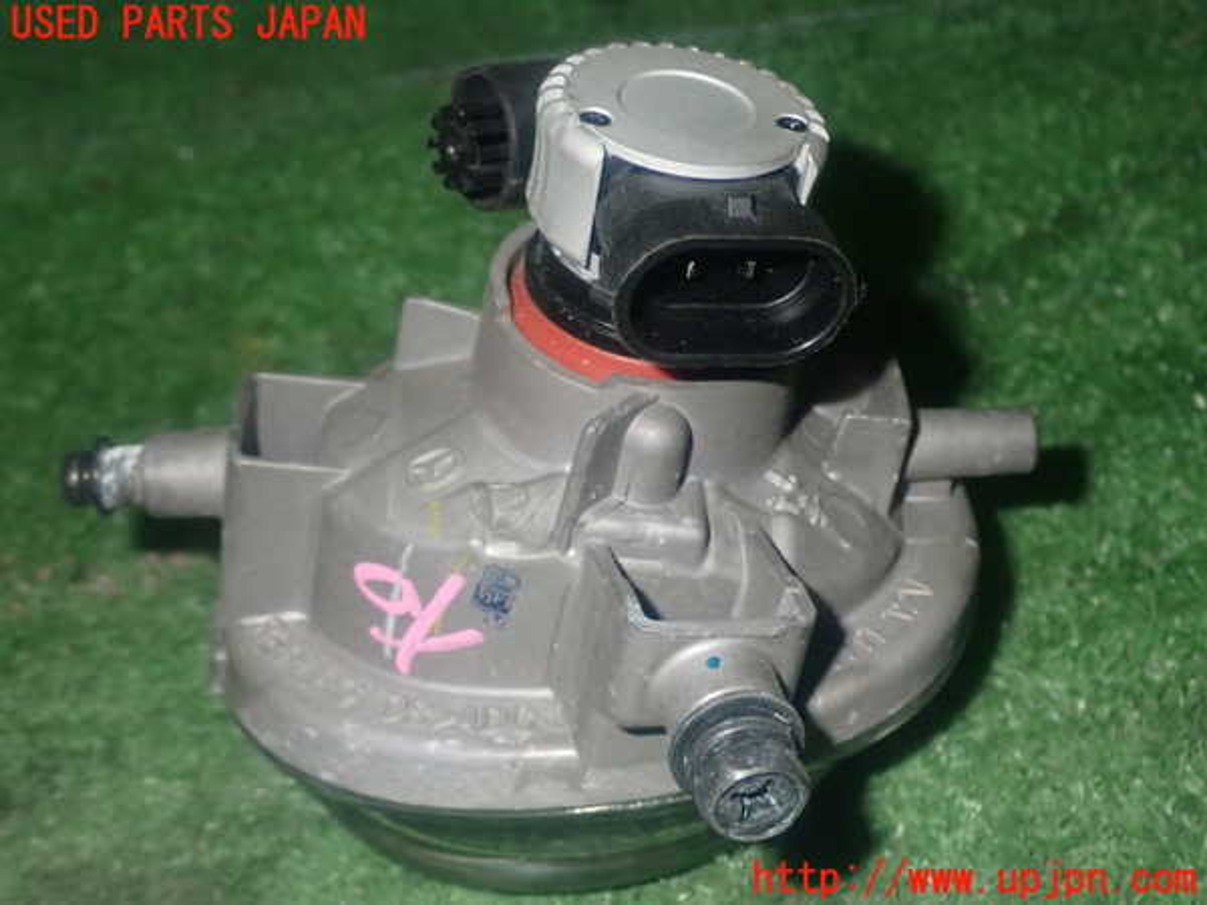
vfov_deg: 27.0
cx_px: 604
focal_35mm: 54
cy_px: 452
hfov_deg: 35.5
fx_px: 1883
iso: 800
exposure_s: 1/50
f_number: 10
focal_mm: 9.65
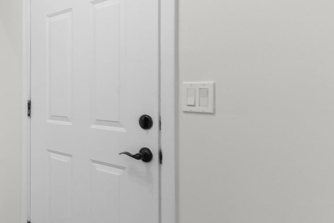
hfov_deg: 51.4
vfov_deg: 40.9
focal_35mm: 32
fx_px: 297
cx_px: 29
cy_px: 90
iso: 100
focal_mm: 10
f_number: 4.5
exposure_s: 1/10
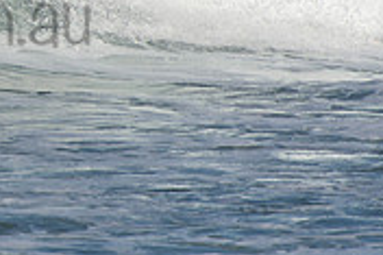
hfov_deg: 1.0
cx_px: -139
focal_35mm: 1978
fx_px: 21024
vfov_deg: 0.7
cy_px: -5
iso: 250
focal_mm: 400
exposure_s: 1/1600
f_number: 5.6
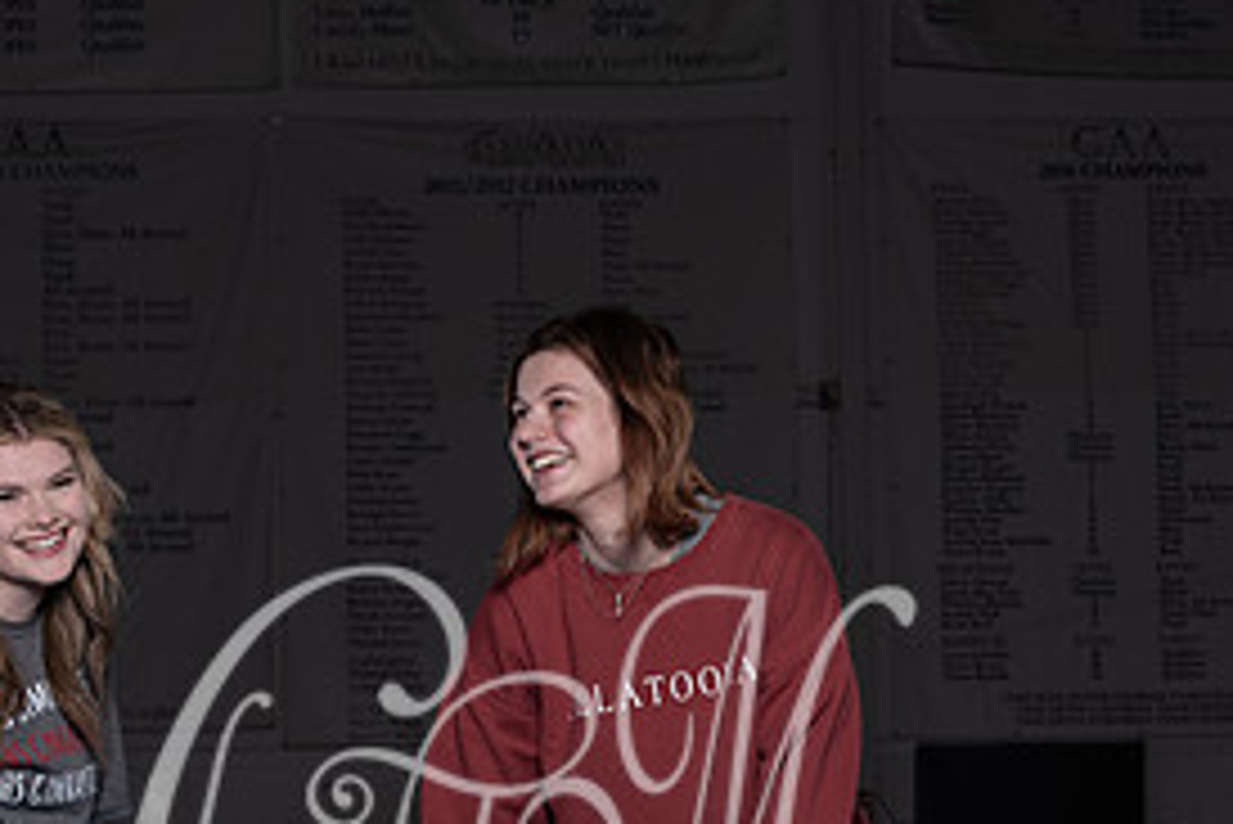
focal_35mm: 148
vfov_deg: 9.2
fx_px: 5071
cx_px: 621
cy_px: 768
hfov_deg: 13.9
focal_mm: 70
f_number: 11
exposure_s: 1/200
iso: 100
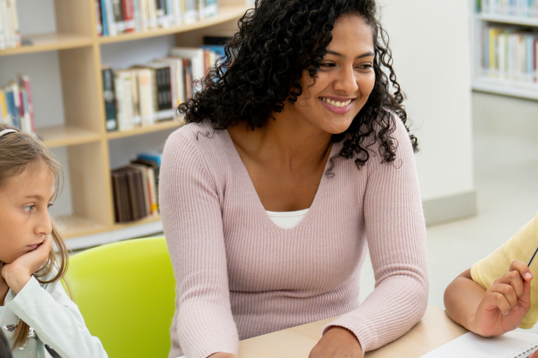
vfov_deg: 10.7
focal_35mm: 128
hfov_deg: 16.0
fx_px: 1912
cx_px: 298
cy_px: 312
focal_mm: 43
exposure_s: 1/160
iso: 500
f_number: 2.8
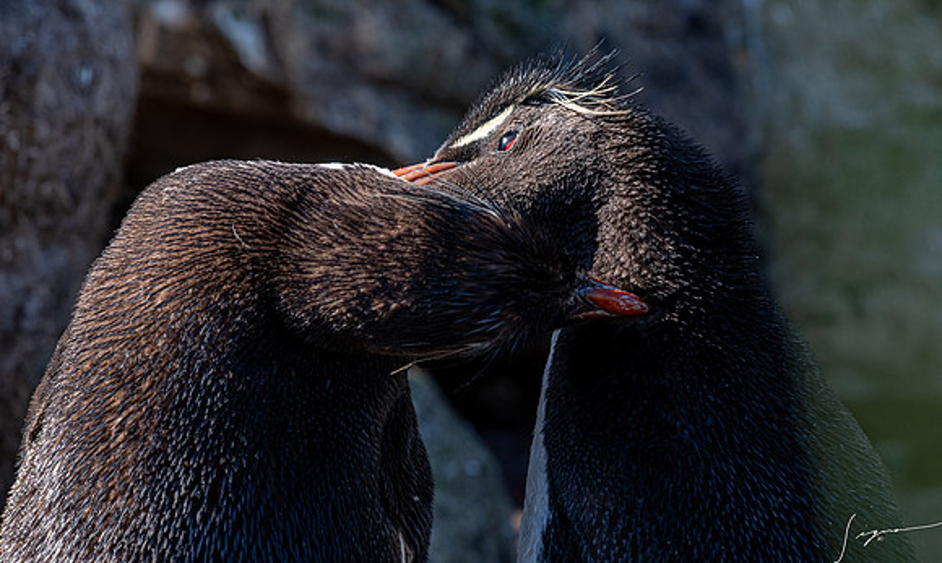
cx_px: 529
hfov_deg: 6.1
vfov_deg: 3.7
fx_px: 8822
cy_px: 211
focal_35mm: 348
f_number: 8
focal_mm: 300
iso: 800
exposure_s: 1/640
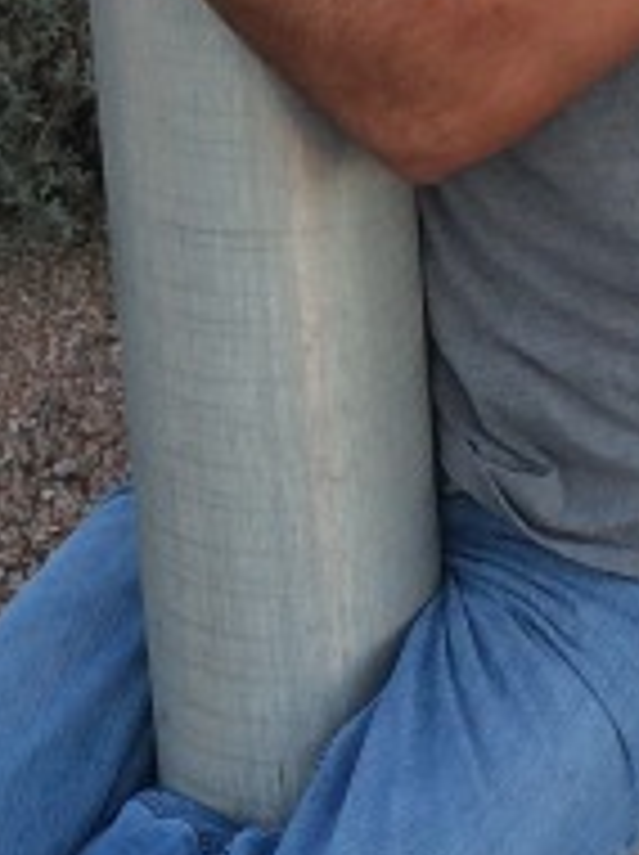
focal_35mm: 163
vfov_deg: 12.1
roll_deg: +6.0
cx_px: 270
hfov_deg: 9.1
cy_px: 104
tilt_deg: -15.2
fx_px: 4021
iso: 50
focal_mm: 4.15
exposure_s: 1/120
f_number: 2.2
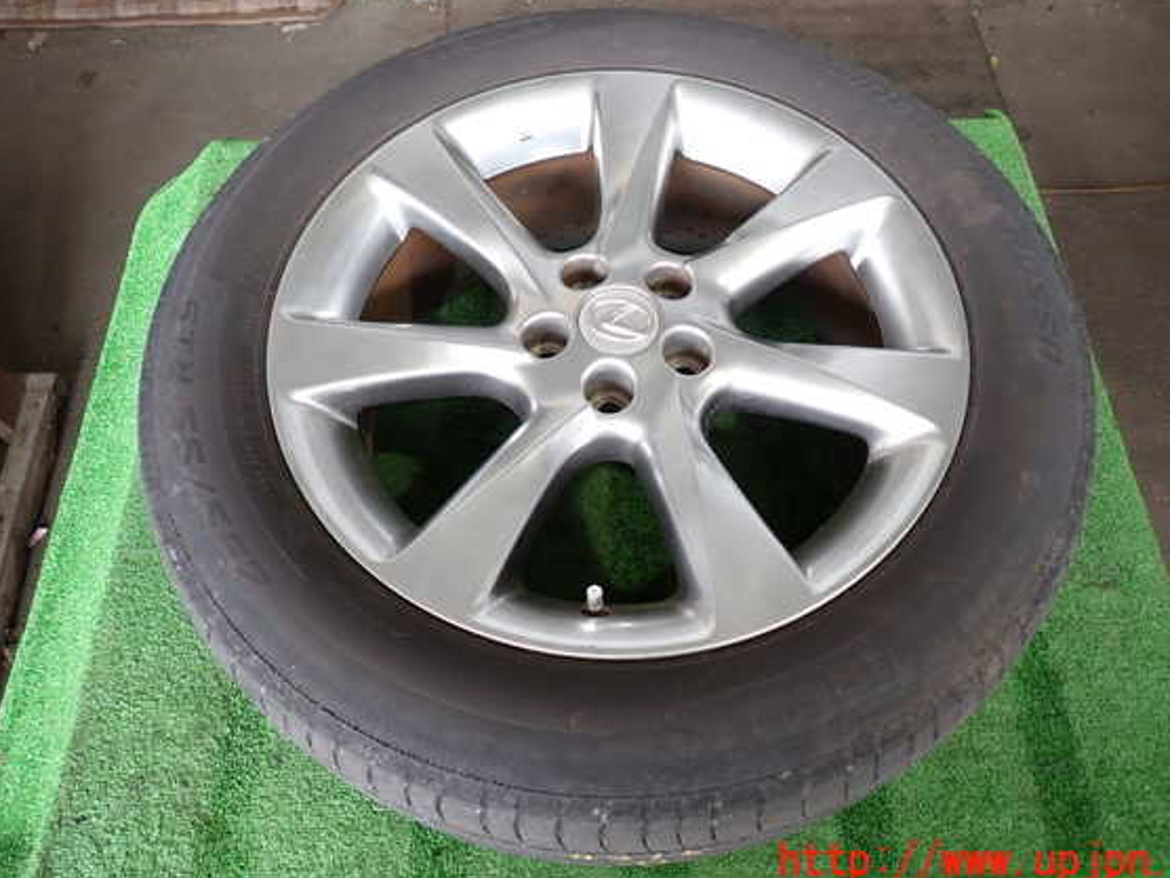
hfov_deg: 65.3
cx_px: 623
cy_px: 415
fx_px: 913
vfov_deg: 51.3
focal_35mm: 27
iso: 160
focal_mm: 4.5
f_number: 2
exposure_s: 1/60
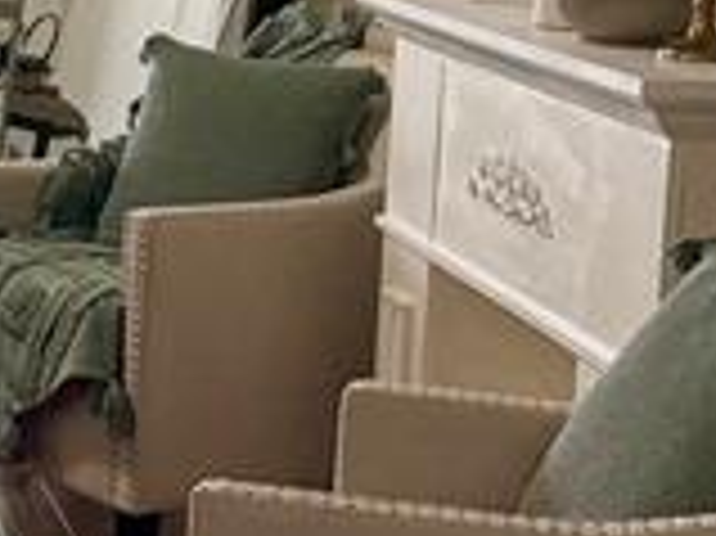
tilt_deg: -11.0
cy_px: 311
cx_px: -653
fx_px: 3204
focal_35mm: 155
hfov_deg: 11.6
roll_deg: -0.9
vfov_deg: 9.6
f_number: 1.78
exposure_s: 1/204
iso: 200
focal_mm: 6.76
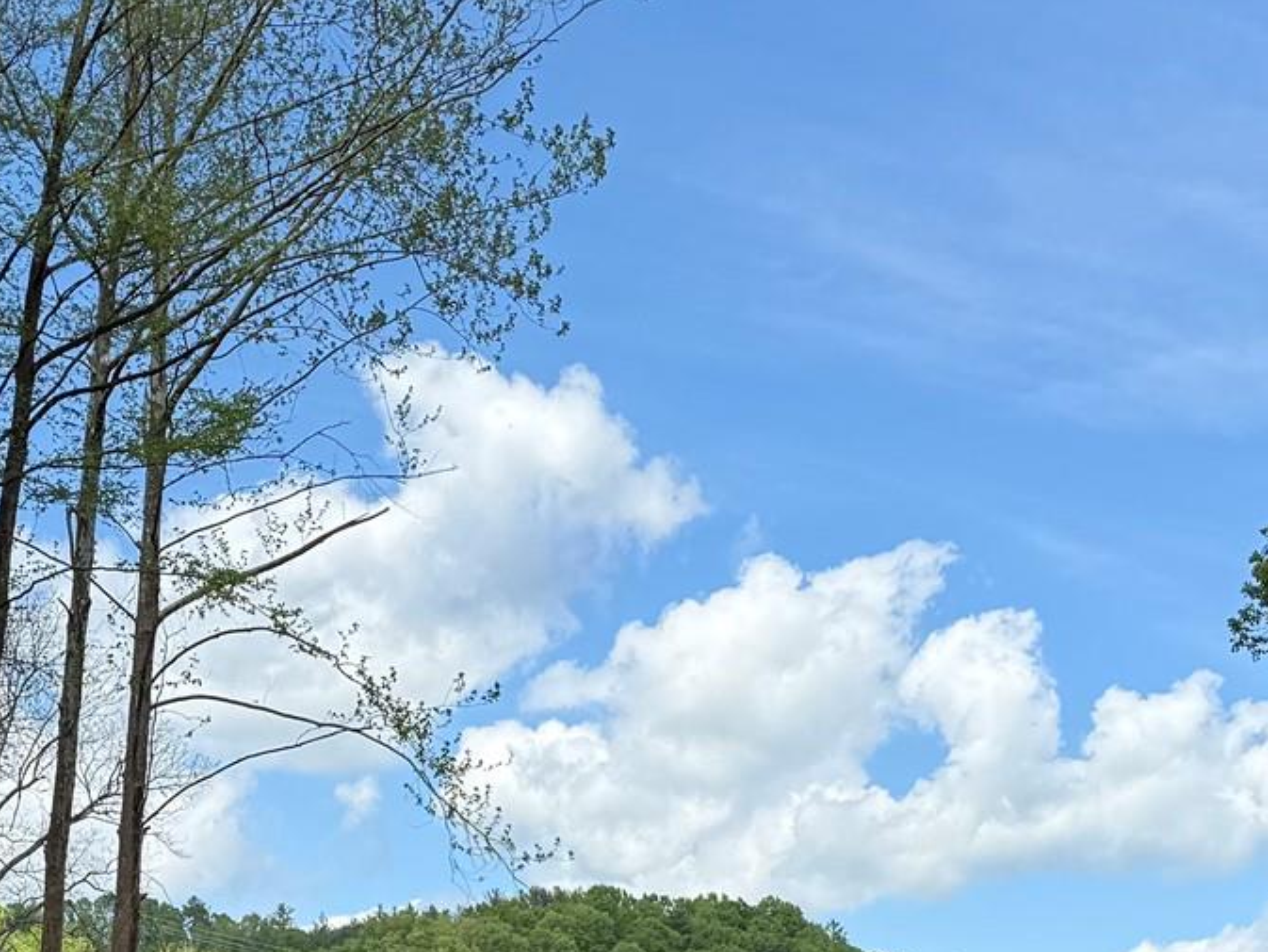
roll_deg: -1.5
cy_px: 1203
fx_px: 2675
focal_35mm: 73
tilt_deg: -0.5
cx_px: 499
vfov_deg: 18.8
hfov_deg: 26.6
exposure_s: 1/2703
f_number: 1.78
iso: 80
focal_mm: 6.76
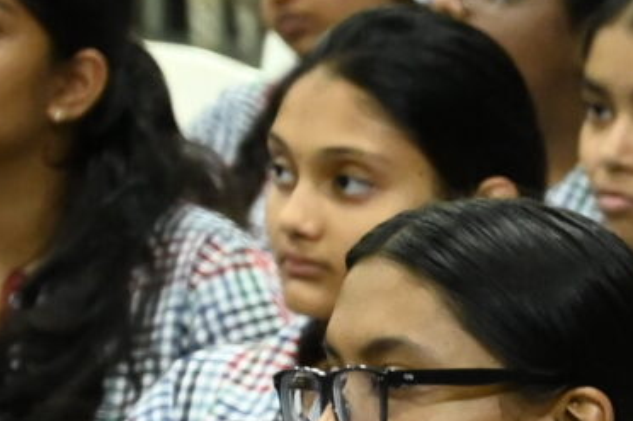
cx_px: 1470
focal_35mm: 427
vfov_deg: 3.2
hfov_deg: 4.7
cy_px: 814
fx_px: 7498
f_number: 4
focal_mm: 62
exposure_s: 1/80
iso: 5000
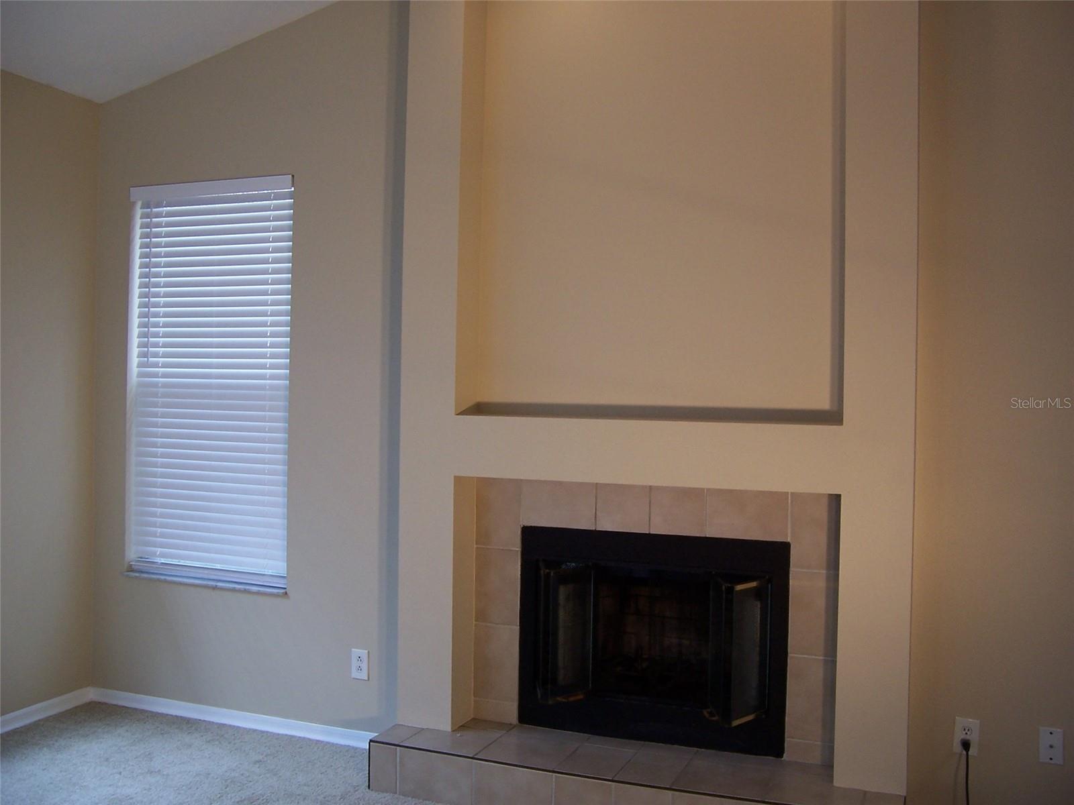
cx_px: 537
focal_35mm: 33
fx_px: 1024
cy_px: 402
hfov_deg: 55.4
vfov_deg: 42.9
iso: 80
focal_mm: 5.5
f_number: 3.4
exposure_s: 1/30
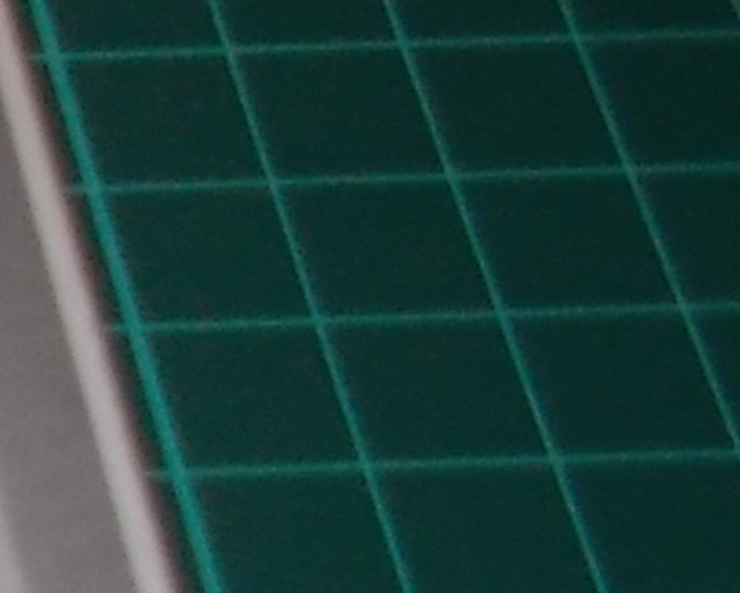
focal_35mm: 158
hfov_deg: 9.9
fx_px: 3462
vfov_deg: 9.5
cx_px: -1302
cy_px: 951
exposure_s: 1/30
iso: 200
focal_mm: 4.1
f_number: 3.3
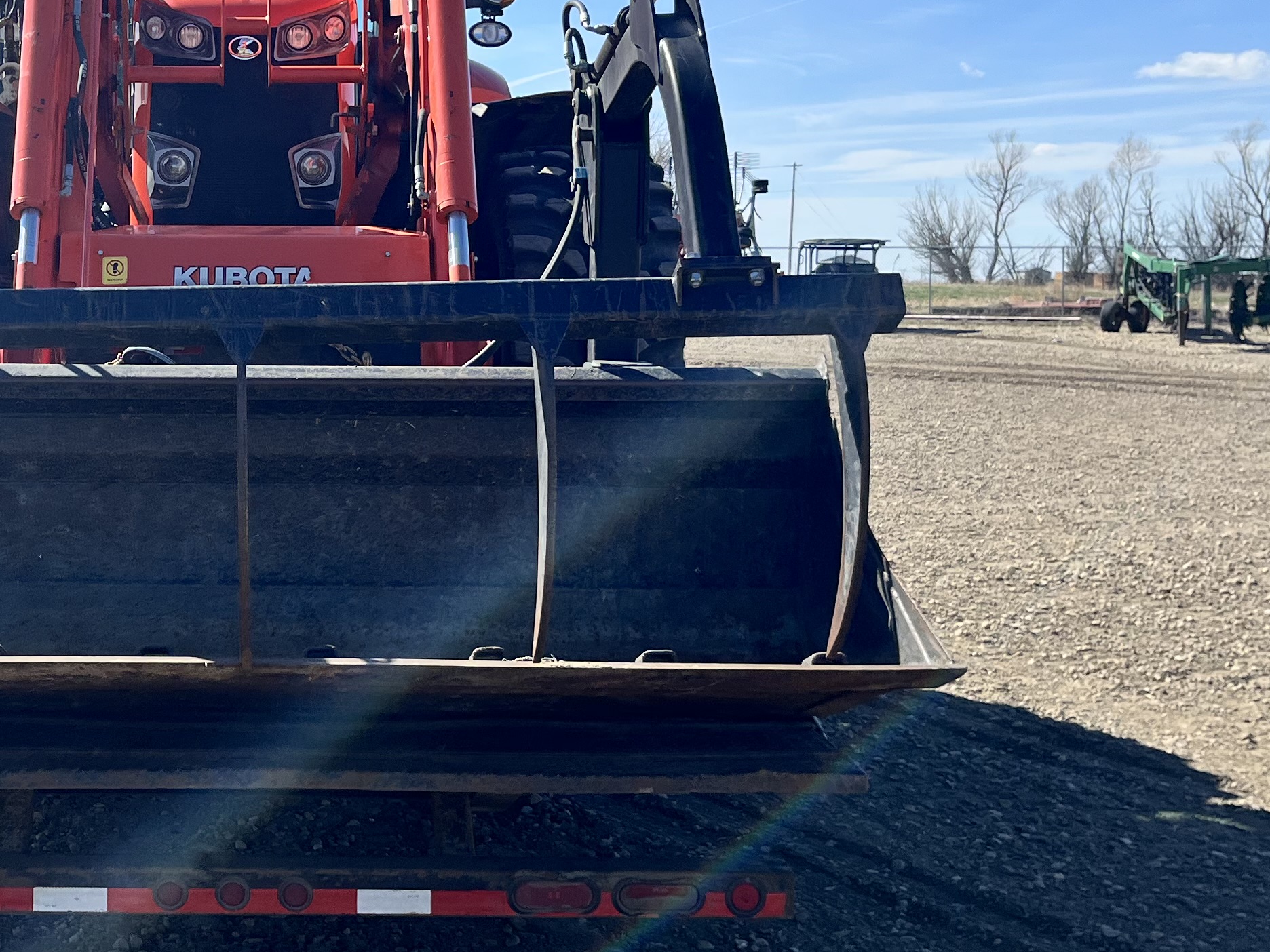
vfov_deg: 25.9
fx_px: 2055
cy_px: 287
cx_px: 239
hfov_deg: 33.3
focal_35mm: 56
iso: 50
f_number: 1.6
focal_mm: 5.1
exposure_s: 1/4310
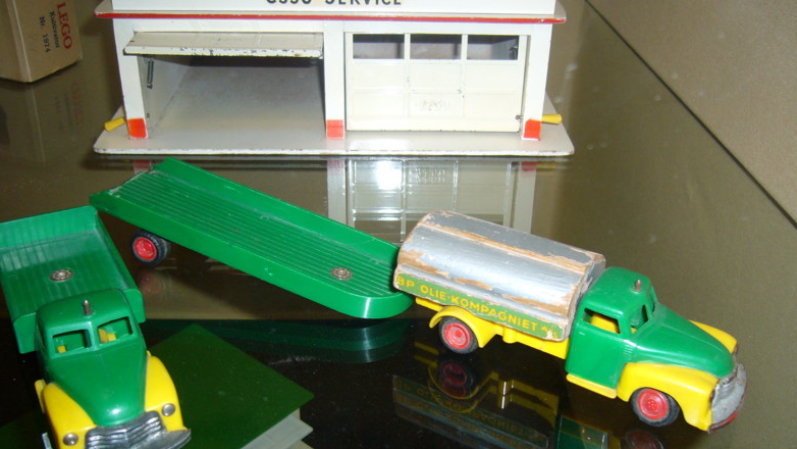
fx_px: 824
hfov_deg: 51.6
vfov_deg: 30.4
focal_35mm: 39
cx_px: 393
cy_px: 234
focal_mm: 5.8
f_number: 2.8
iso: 100
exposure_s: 1/30
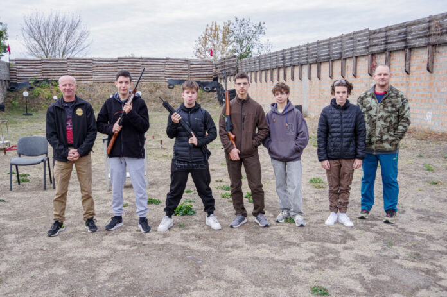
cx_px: 224
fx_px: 447
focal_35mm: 36
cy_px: 148
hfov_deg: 53.2
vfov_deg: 36.8
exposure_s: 1/400
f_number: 5.6
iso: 200
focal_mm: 24
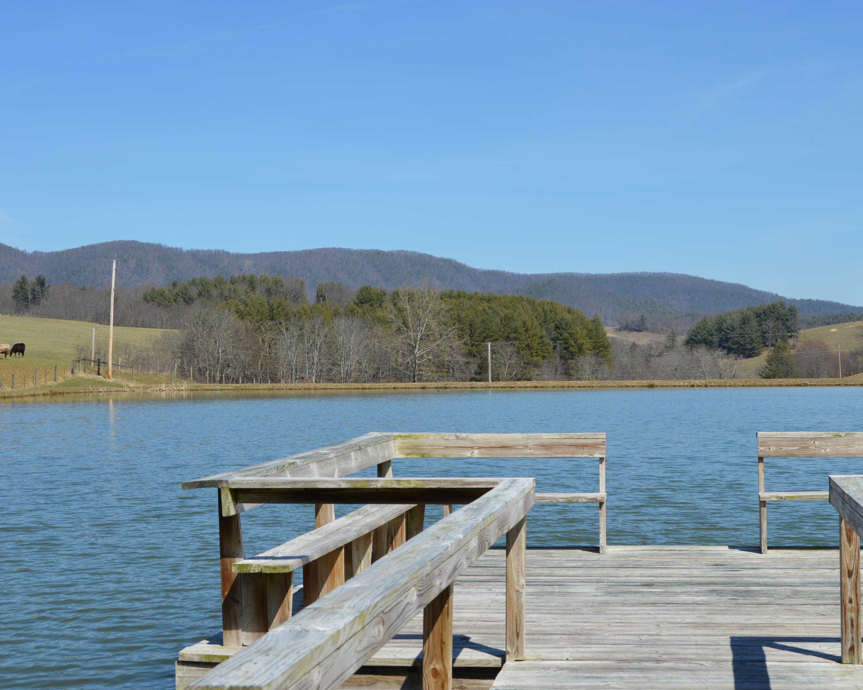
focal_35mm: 60
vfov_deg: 25.6
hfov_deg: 31.6
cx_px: 509
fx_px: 1521
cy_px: 344
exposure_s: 1/320
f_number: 9
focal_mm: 35
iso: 100
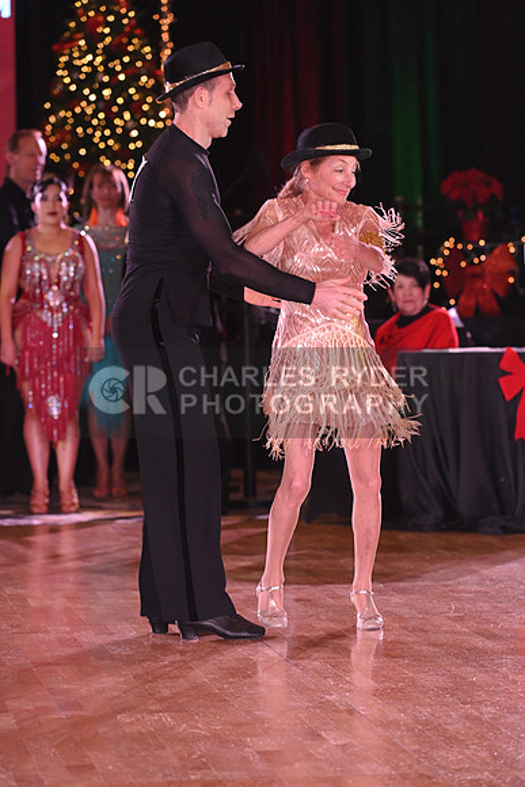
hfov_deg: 9.5
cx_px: 262
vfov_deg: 14.2
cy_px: 394
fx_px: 3170
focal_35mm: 145
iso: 2000
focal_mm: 145
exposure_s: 1/200
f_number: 5.6
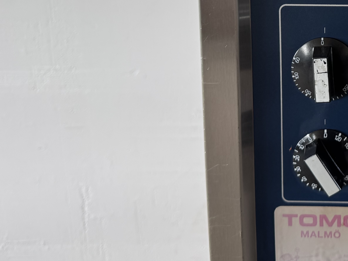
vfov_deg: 23.8
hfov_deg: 30.4
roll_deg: -0.2
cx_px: 363
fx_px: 583
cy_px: -19
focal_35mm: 58
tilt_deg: -10.5
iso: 100
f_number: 1.78
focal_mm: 6.76
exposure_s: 1/121
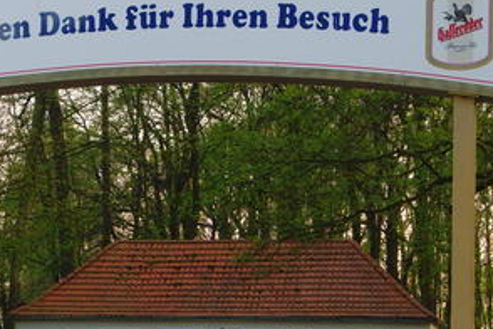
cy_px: 196
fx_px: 1698
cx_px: 183
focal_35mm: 124
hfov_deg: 16.5
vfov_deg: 11.1
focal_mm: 11.8
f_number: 4.1
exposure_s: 1/90
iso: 160
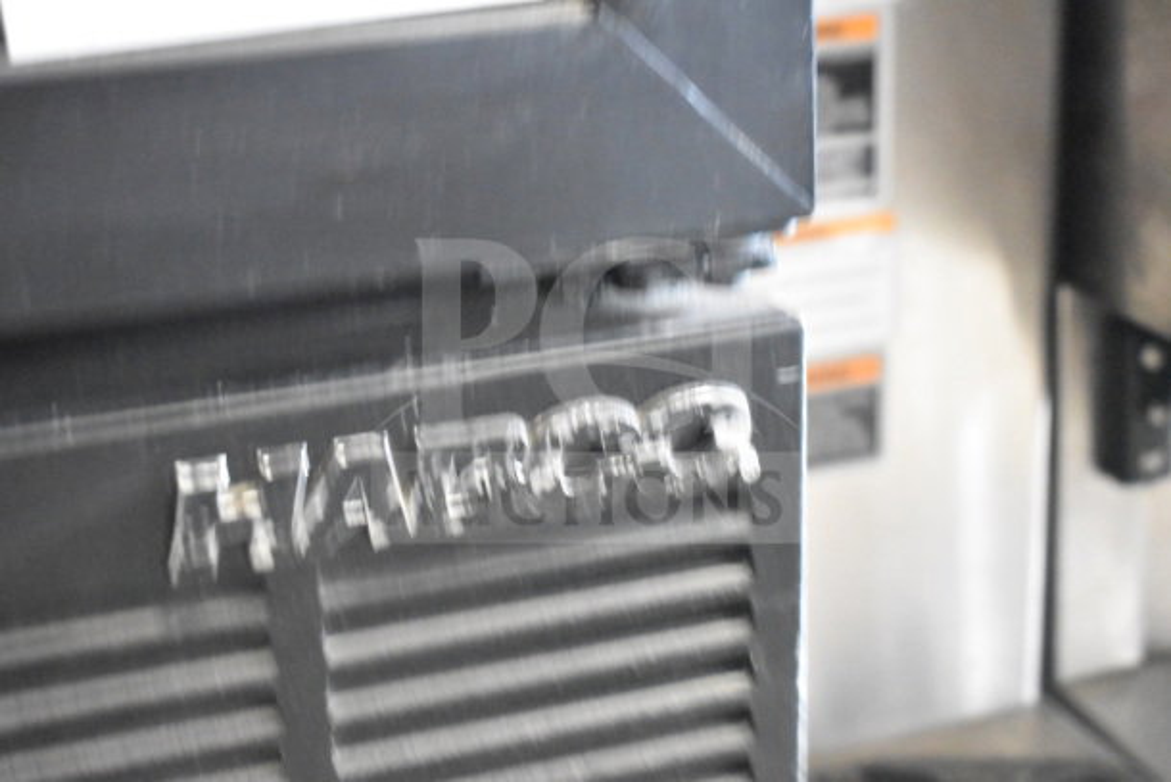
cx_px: 586
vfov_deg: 23.8
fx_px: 1854
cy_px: 391
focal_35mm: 57
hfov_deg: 35.0
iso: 12800
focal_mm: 38
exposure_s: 1/60
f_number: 4.8
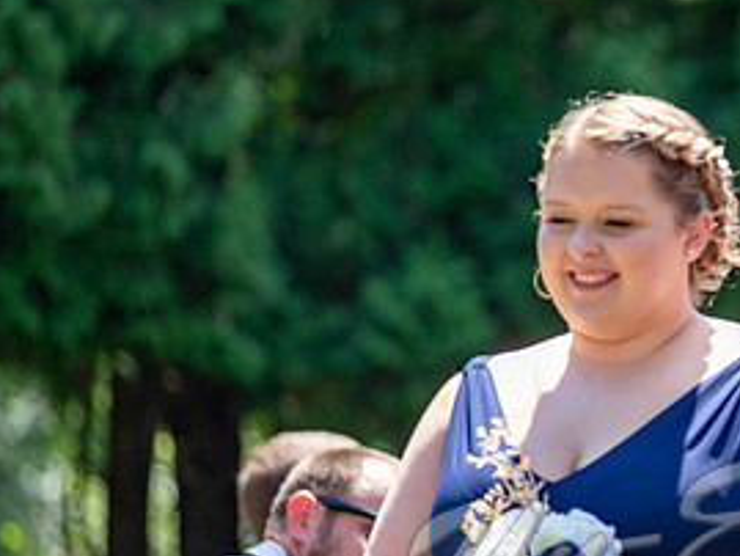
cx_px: 746
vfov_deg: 3.4
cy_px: 274
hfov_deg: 4.5
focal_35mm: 436
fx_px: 9325
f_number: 2.8
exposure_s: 1/500
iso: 200
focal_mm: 140
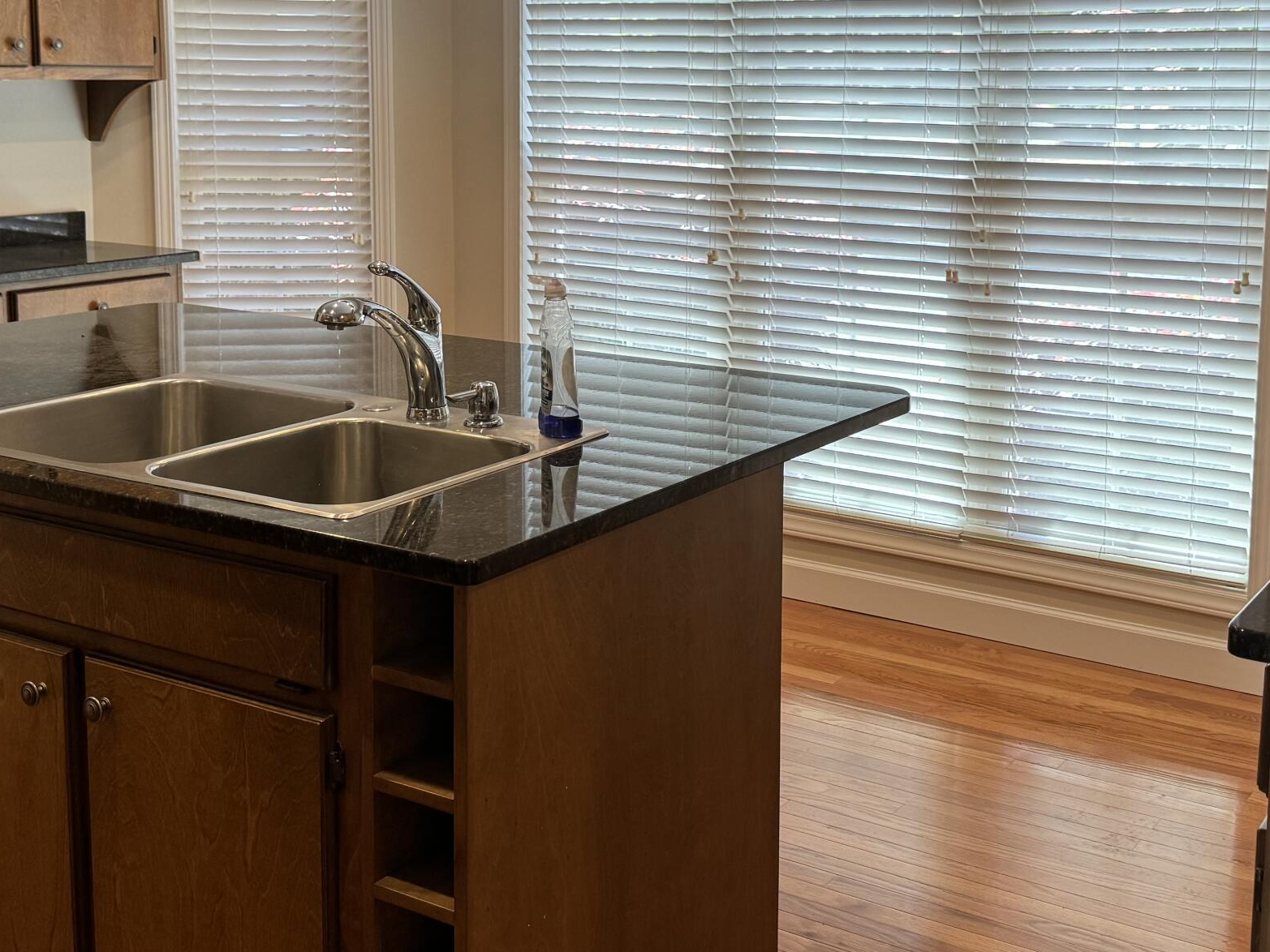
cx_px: 616
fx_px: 1688
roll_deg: -0.9
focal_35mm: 46
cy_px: 277
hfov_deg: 41.2
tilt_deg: -7.0
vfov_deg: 31.1
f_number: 1.78
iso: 160
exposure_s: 1/120
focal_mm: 6.86
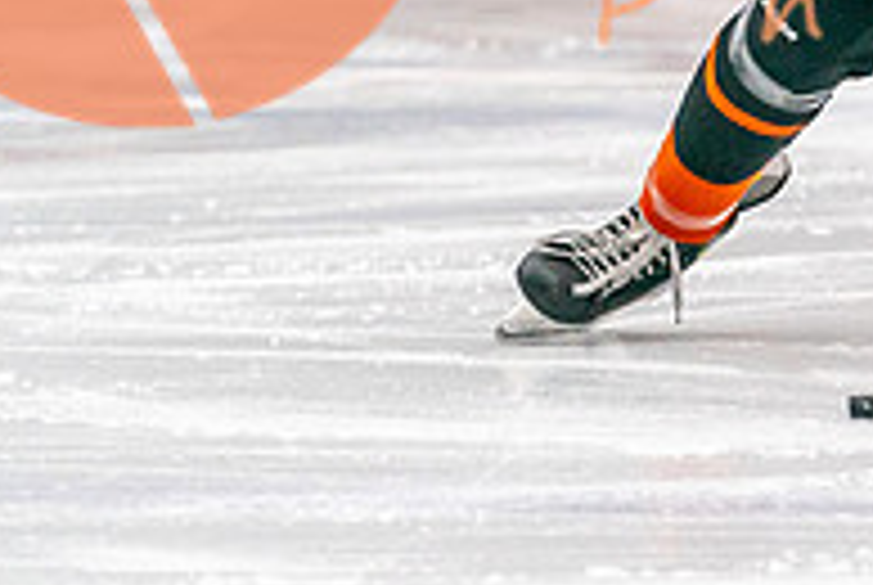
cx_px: 1010
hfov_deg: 2.5
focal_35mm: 818
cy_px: 103
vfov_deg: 1.7
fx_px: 19866
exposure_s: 1/1250
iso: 3200
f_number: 2.8
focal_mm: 200
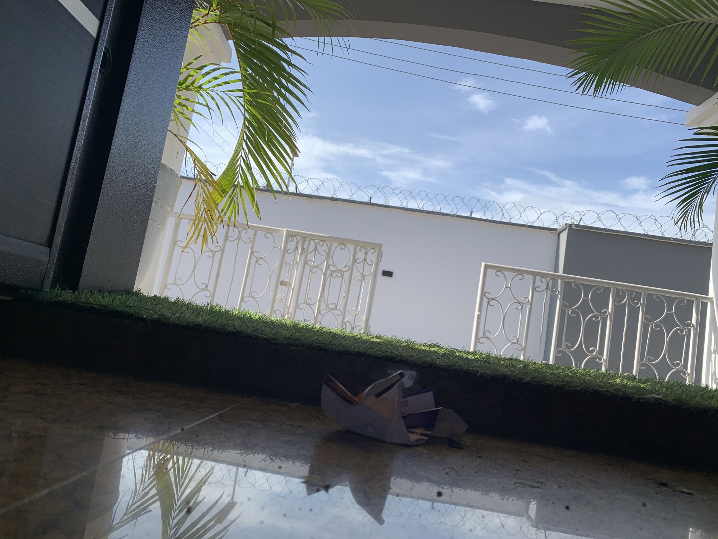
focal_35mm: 26
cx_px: 359
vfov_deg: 53.1
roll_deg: -9.7
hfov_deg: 67.3
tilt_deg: +5.7
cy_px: 270
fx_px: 539
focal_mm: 4.25
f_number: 1.8
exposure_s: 1/1634
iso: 25
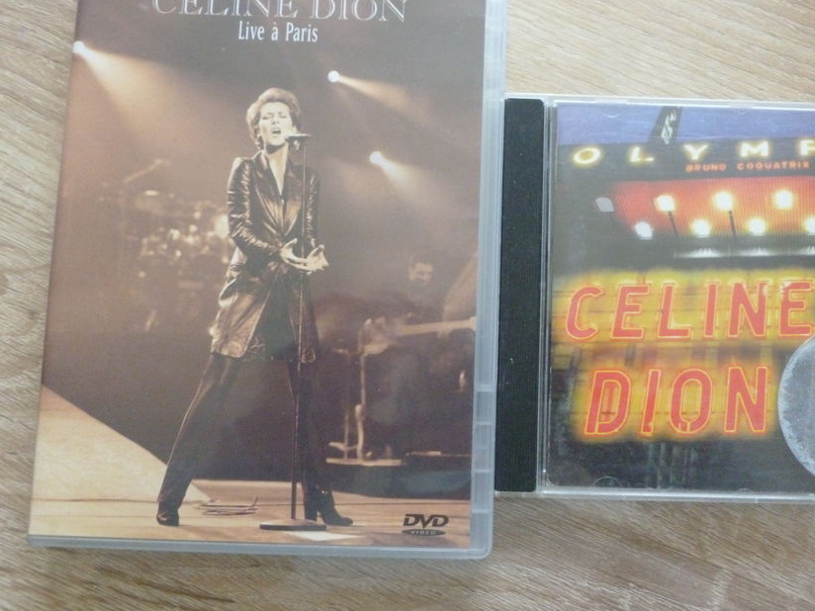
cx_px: 488
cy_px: 265
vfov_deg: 41.7
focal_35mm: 34
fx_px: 800
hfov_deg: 53.6
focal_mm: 5
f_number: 3.3
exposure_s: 1/125
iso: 640
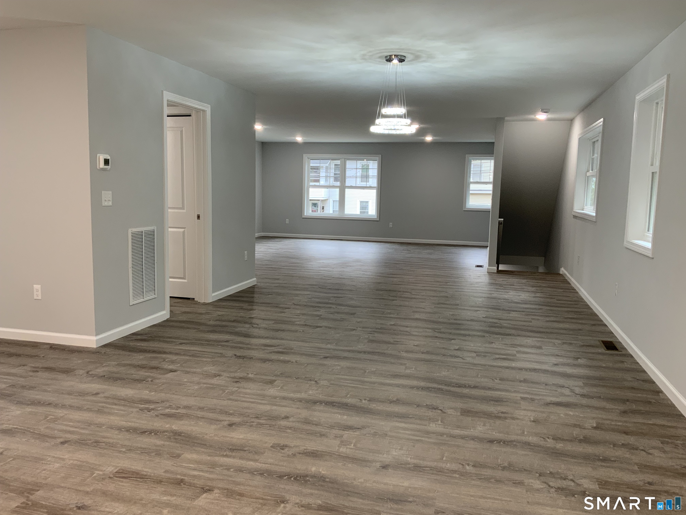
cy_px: 258
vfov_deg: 48.2
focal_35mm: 29
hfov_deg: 61.7
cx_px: 343
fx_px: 575
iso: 50
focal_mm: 3
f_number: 1.8
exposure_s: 1/60
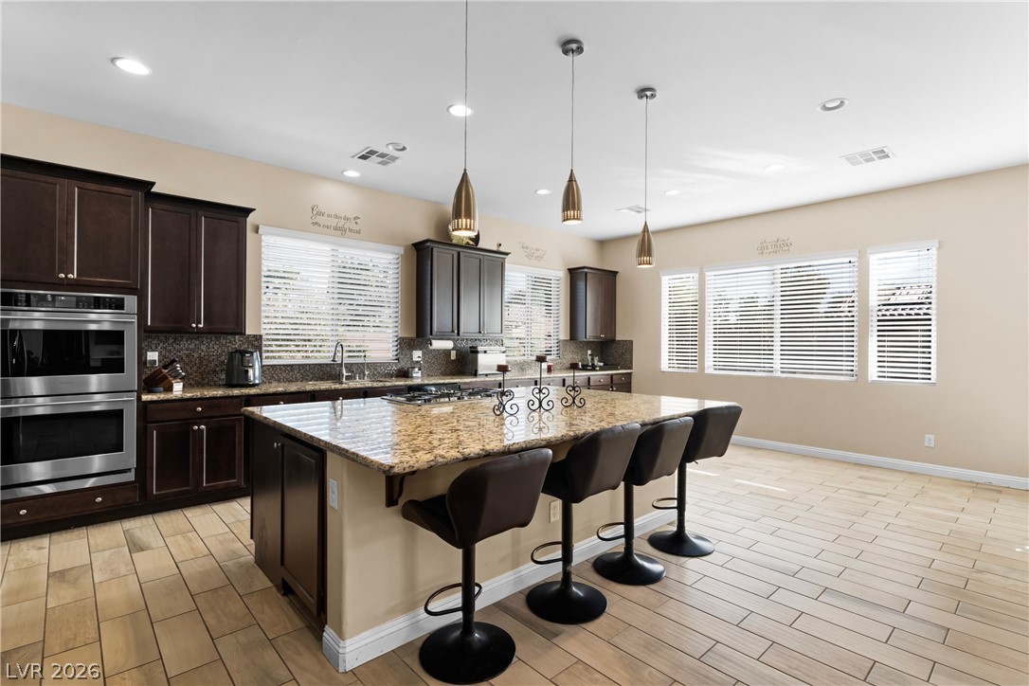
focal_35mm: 17
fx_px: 486
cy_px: 343
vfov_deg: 70.4
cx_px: 514
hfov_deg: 93.3
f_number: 8
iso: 400
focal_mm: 17
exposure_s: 1/20
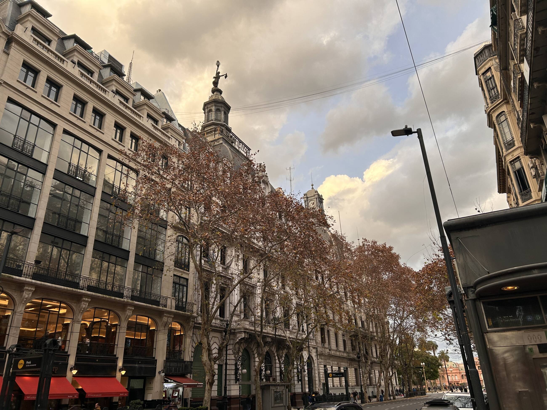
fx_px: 411
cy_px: 205
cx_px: 274
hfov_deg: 67.3
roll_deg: +2.8
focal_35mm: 26
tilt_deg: +24.0
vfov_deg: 53.1
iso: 50
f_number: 1.5
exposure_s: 1/775
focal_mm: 5.7
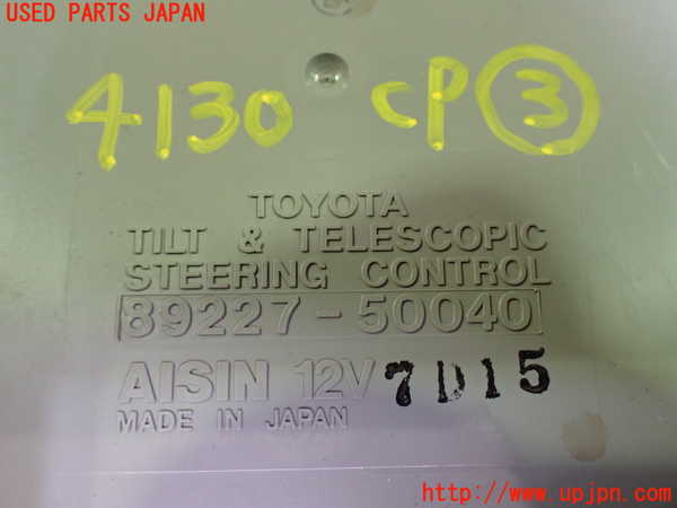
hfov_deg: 60.0
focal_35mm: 30
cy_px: 254
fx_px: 587
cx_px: 338
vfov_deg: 46.8
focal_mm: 5.4
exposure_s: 1/40
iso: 800
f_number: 2.3
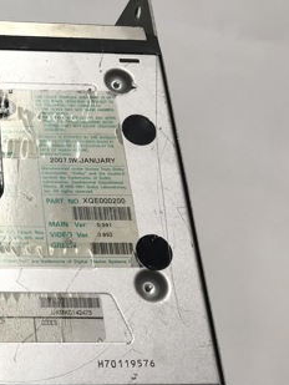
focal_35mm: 58
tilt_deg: -63.4
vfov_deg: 33.2
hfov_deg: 22.6
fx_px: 645
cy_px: 199
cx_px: -85
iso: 25
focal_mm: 3.99
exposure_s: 1/50
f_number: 1.8
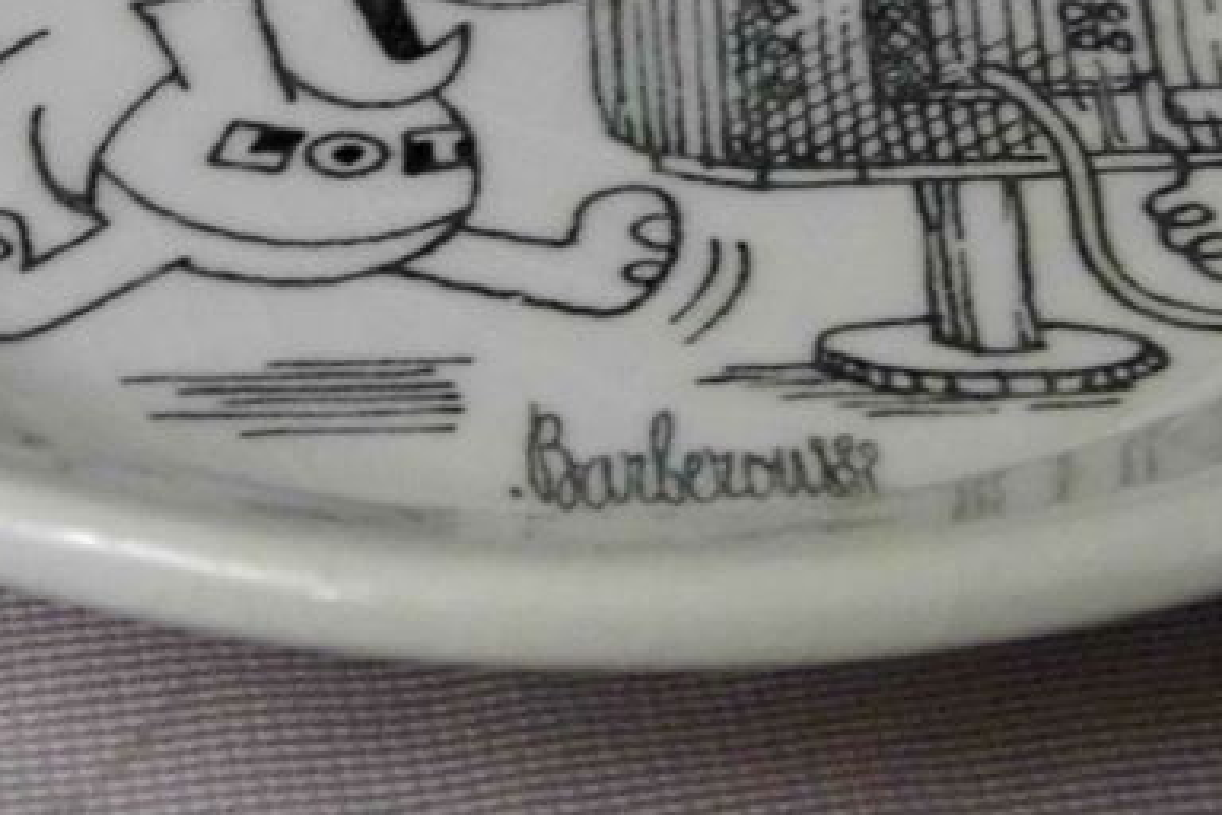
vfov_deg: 8.7
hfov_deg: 13.1
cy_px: -96
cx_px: 586
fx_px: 5329
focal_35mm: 157
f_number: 3.9
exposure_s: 1/9
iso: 800
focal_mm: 10.4
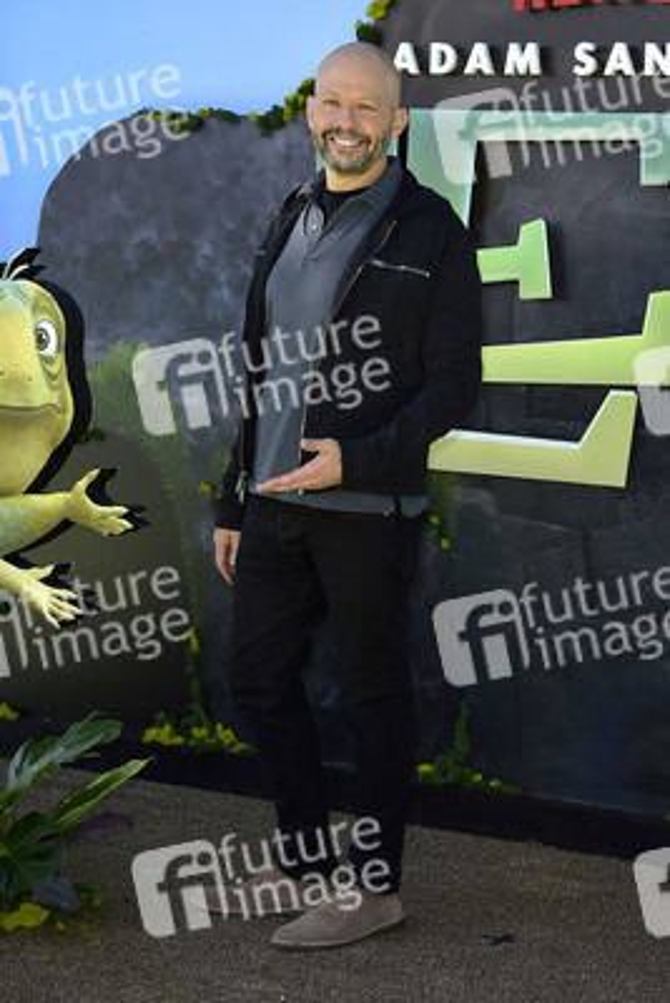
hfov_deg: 27.0
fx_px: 1395
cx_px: 335
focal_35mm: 50
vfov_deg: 39.6
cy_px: 502
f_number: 7.1
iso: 125
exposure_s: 1/250
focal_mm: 50
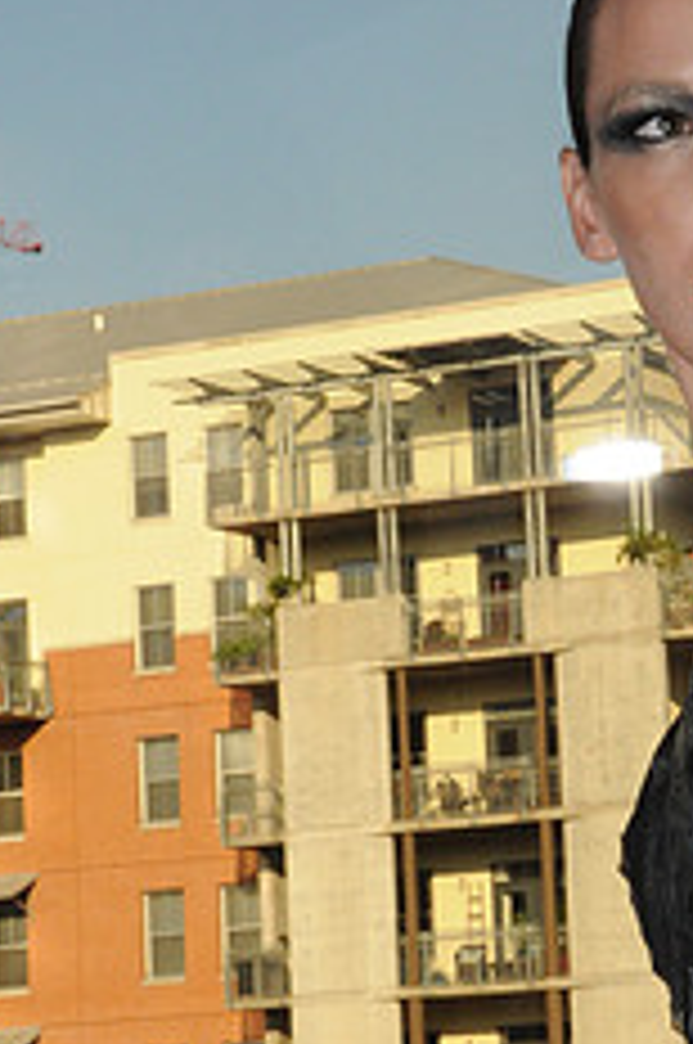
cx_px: 641
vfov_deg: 16.0
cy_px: 666
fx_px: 3707
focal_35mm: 128
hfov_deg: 10.6
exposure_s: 1/80
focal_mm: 44
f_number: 29
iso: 1250
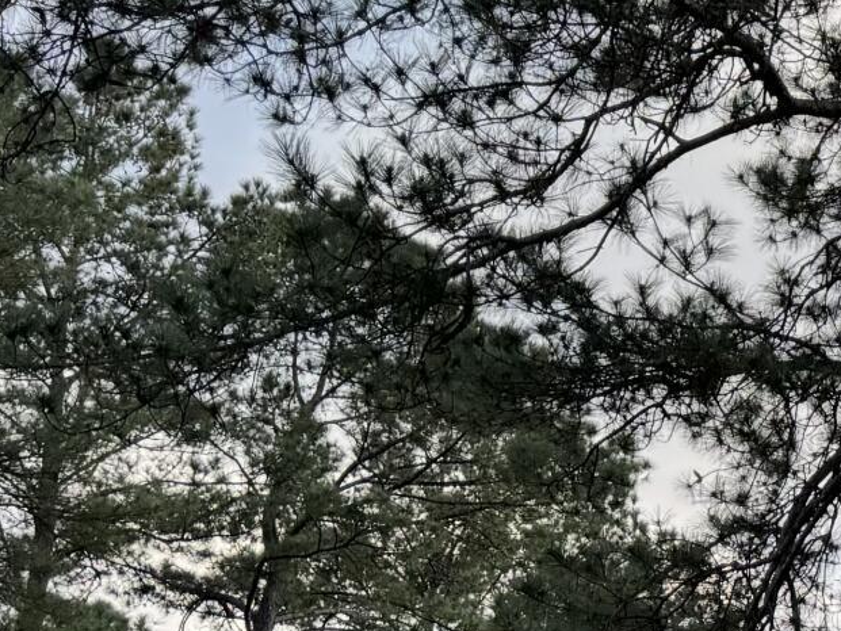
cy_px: 764
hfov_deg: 14.2
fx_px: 2819
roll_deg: +0.5
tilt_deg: +11.6
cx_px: 1679
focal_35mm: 116
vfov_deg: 12.5
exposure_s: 1/510
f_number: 1.78
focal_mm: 6.76
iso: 80
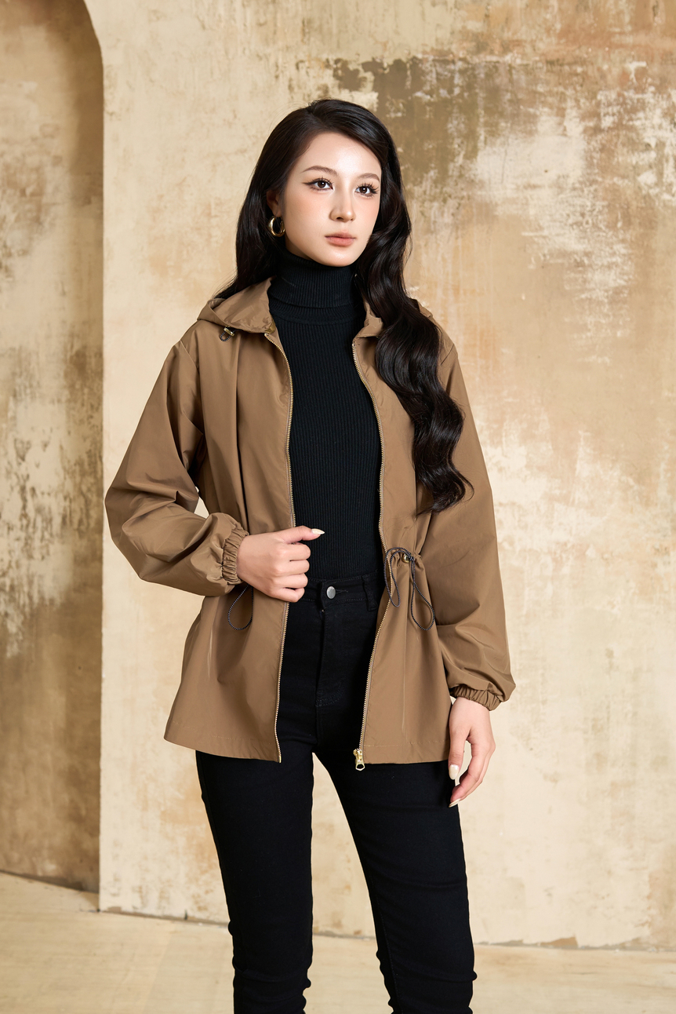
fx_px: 1267
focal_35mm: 45
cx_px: 338
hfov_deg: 29.9
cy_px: 507
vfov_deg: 43.6
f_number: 4
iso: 200
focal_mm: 30
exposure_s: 1/160
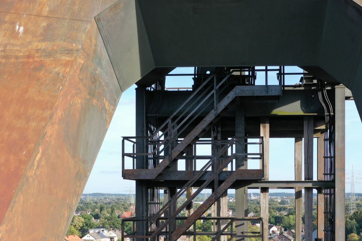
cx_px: 242
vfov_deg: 26.9
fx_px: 493
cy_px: 196
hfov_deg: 39.8
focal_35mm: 49
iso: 100
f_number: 5
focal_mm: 10.26
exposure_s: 1/200
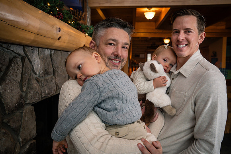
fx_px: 180
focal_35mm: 28
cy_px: 77
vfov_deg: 46.4
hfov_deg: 65.5
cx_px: 116
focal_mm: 28
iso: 800
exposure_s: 1/250
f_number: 4.5
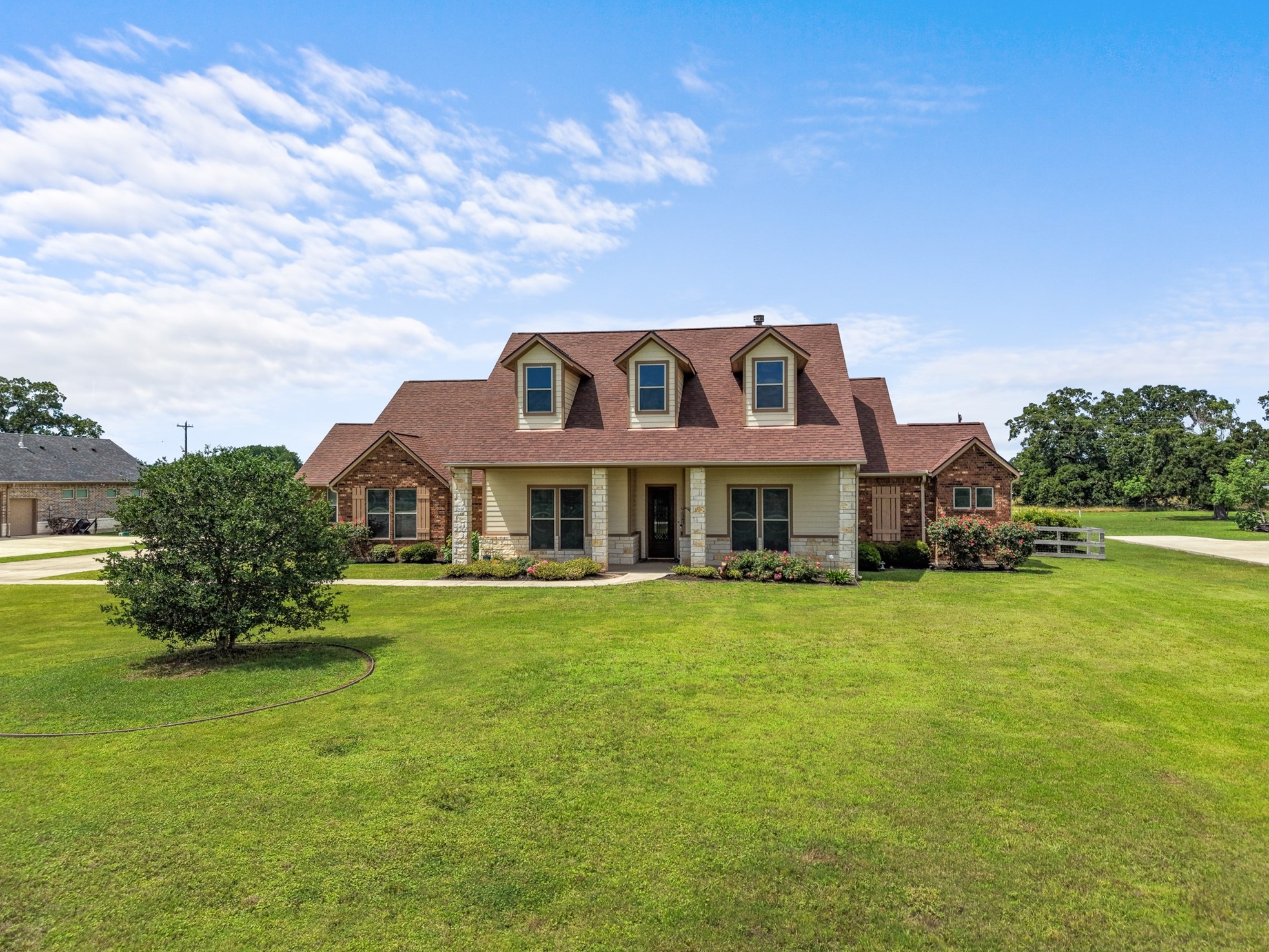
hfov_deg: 69.4
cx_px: 625
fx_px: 917
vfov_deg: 54.9
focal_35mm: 25
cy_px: 472
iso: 150
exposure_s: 1/6400
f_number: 1.8
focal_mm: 8.67
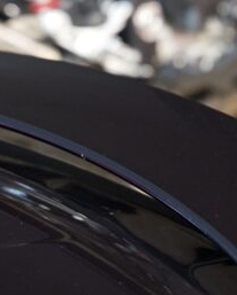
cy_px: 239
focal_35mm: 196
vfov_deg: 9.8
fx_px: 1716
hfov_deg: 7.9
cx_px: 145
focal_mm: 70
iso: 3200
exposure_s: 1/60
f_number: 3.2
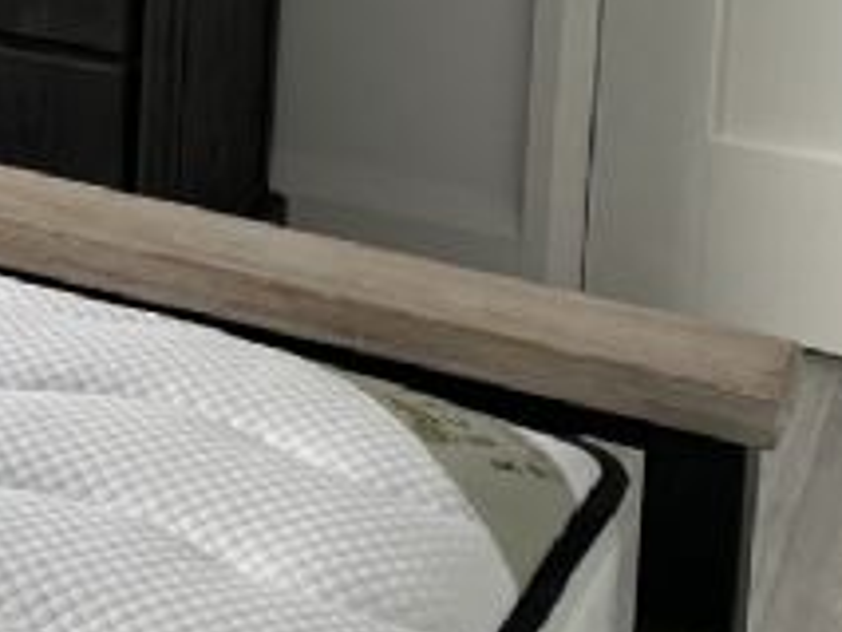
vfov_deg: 12.6
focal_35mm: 110
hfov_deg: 17.2
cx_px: -103
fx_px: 2677
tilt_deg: -7.9
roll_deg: -1.9
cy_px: -417
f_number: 1.6
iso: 100
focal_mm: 4.2
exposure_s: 1/121
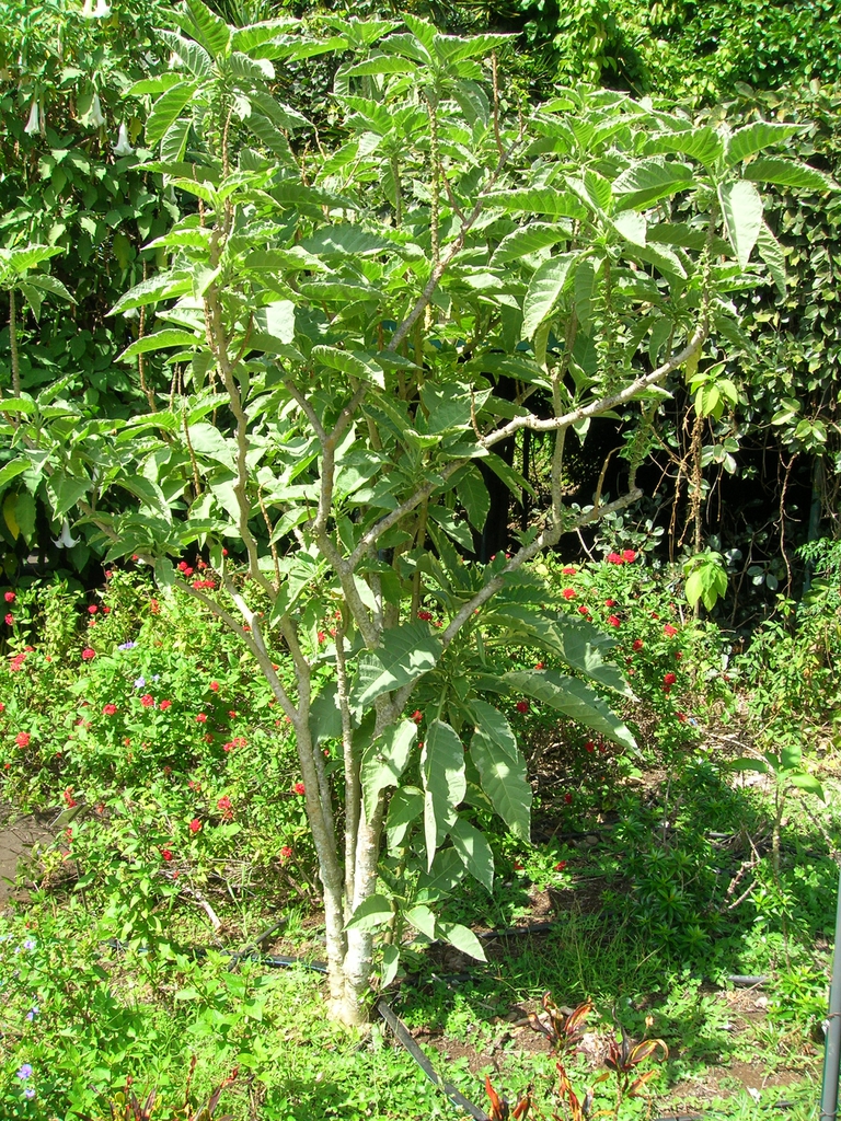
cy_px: 560
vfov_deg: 54.0
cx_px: 420
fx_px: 1101
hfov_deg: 41.8
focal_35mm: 34
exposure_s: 1/138
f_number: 4.9
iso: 50
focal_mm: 5.7
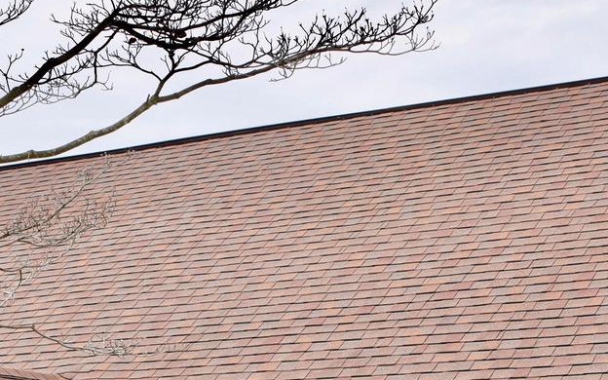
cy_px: 504
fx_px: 1773
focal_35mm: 107
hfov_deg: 19.4
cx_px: 343
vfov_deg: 11.9
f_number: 8
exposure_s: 1/200
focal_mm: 32
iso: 100
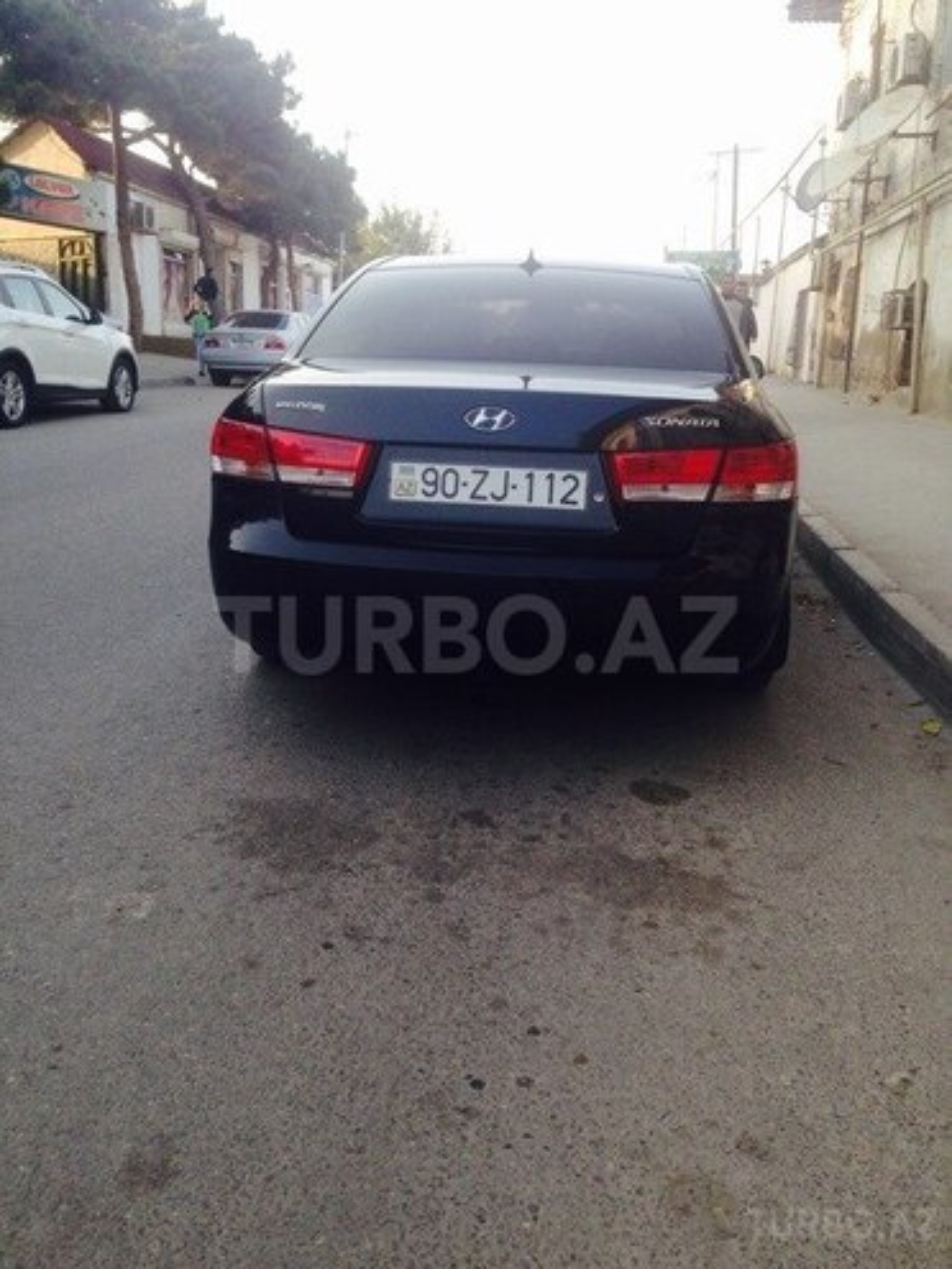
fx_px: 1210
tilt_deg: -11.0
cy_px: 634
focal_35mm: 33
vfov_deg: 55.4
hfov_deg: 42.9
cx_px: 476
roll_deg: -2.4
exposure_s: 1/236
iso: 50
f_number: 2.4
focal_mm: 4.12
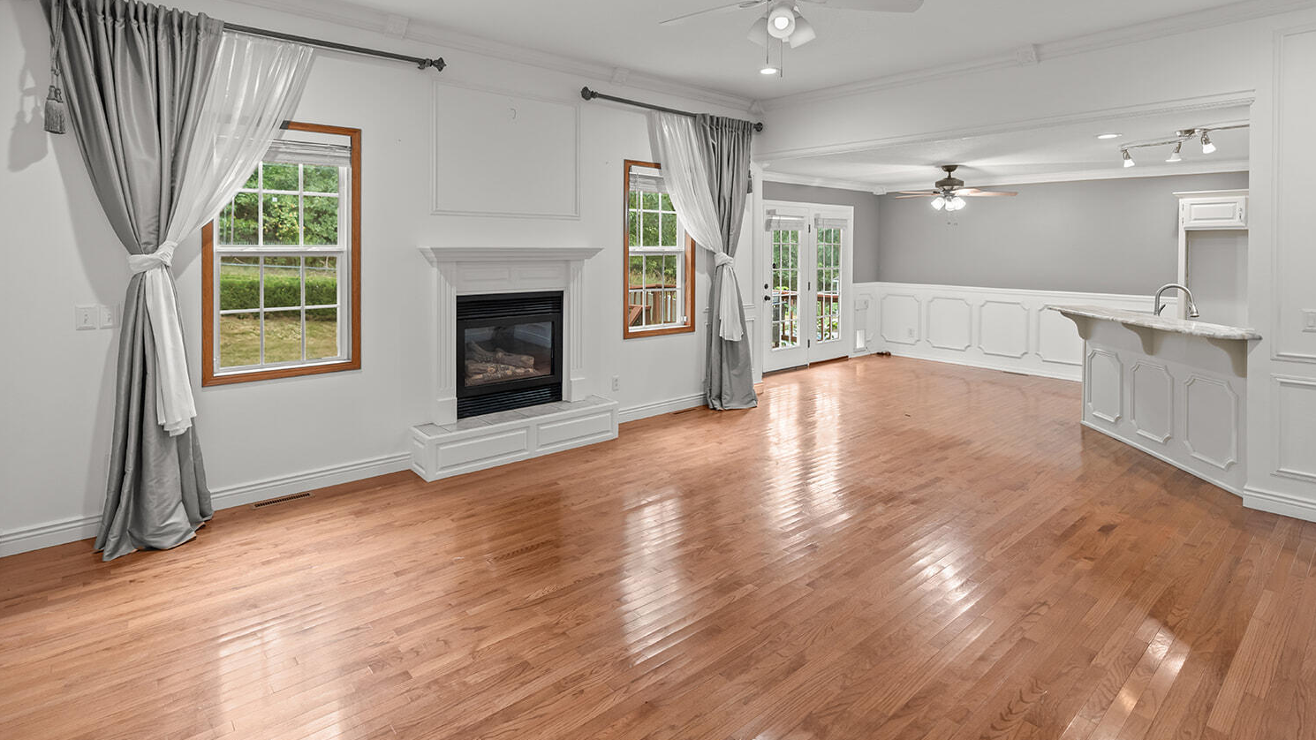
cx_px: 648
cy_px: 320
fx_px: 628
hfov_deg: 92.7
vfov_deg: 60.8
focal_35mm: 18
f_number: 2.8
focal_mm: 16
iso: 800
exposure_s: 1/50
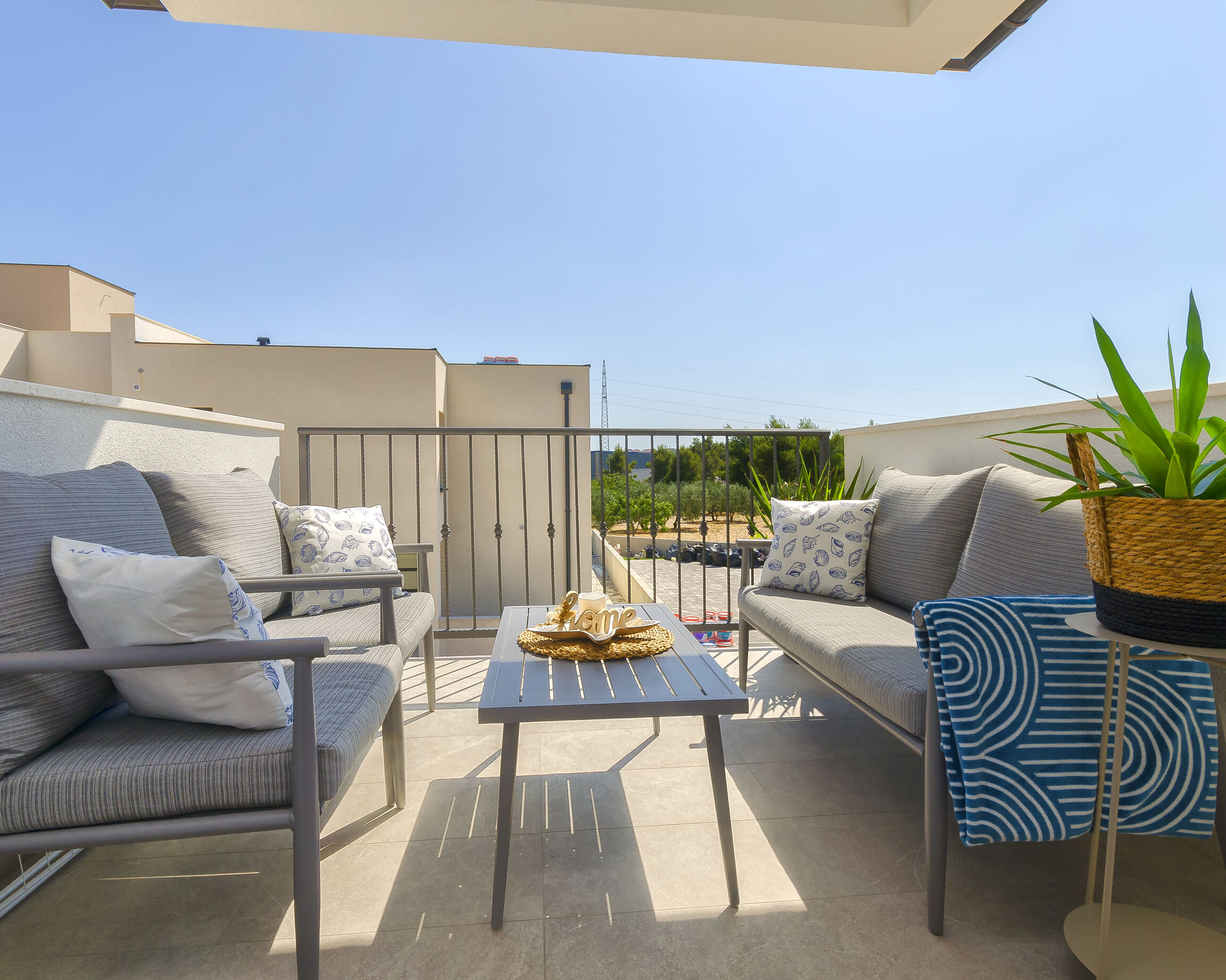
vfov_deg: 77.0
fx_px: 617
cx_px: 569
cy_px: 489
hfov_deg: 89.5
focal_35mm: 17
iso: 100
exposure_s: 1/200
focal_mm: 10
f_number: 11
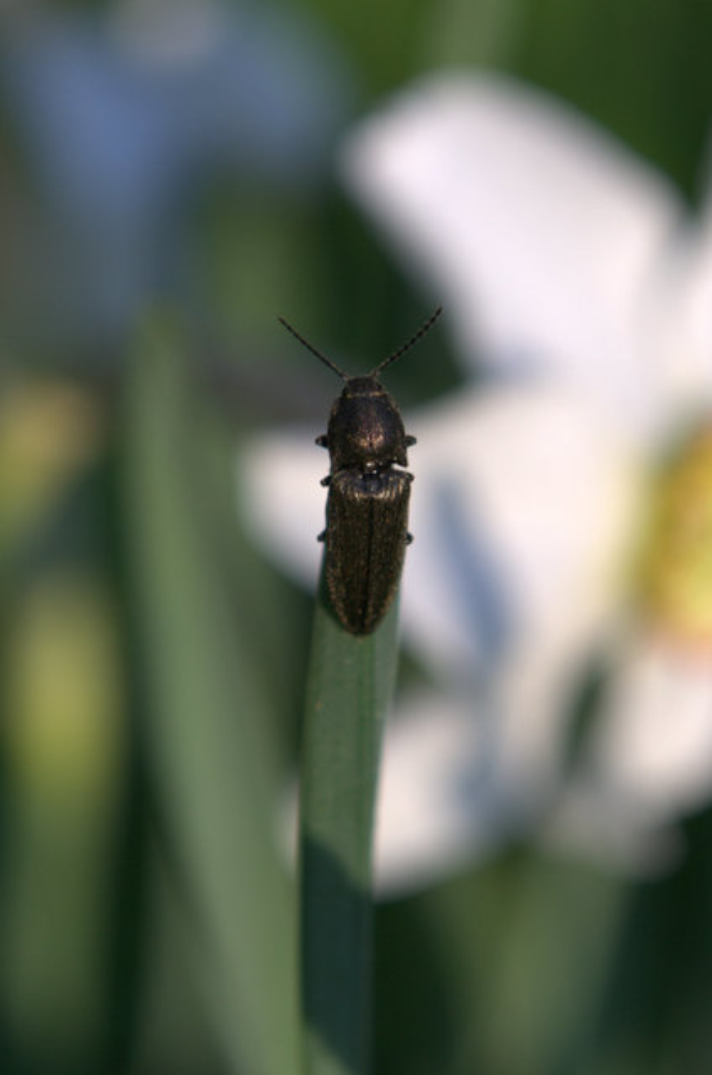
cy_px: 538
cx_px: 356
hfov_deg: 16.5
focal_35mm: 82
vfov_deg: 24.7
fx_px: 2458
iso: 100
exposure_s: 1/160
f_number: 6.3
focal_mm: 55
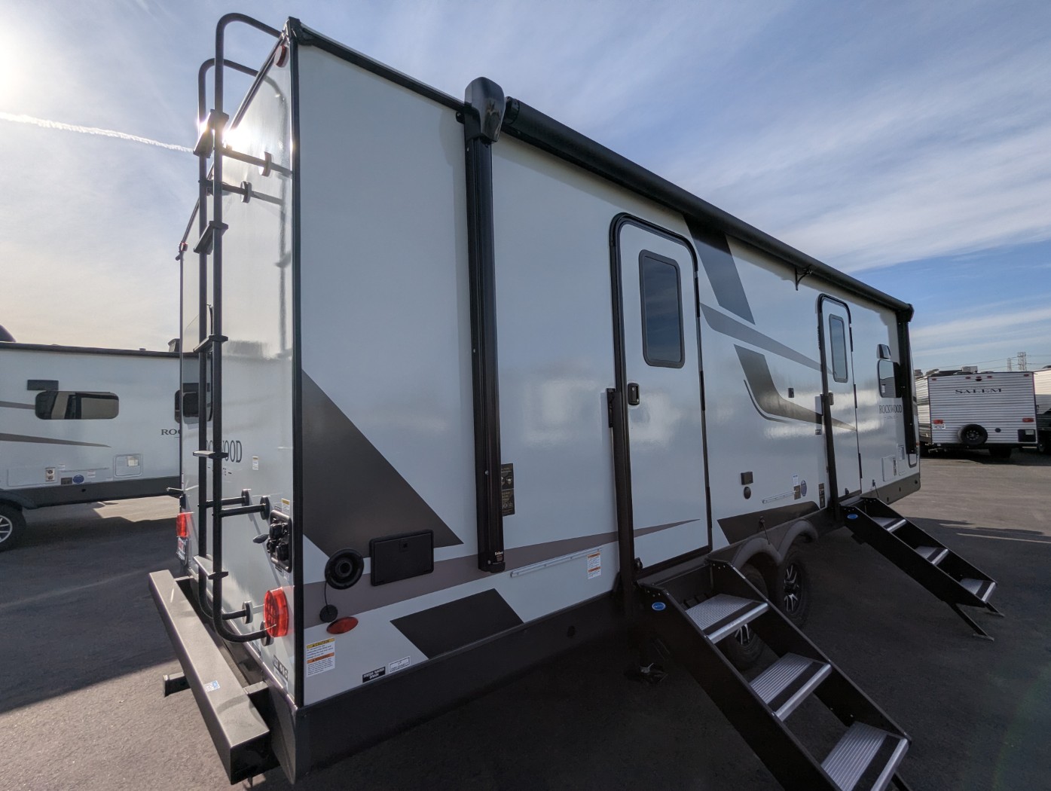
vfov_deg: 78.2
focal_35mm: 16
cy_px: 396
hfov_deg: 94.4
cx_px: 526
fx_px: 486
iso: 49
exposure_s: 1/5814
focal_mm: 2.35
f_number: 2.2
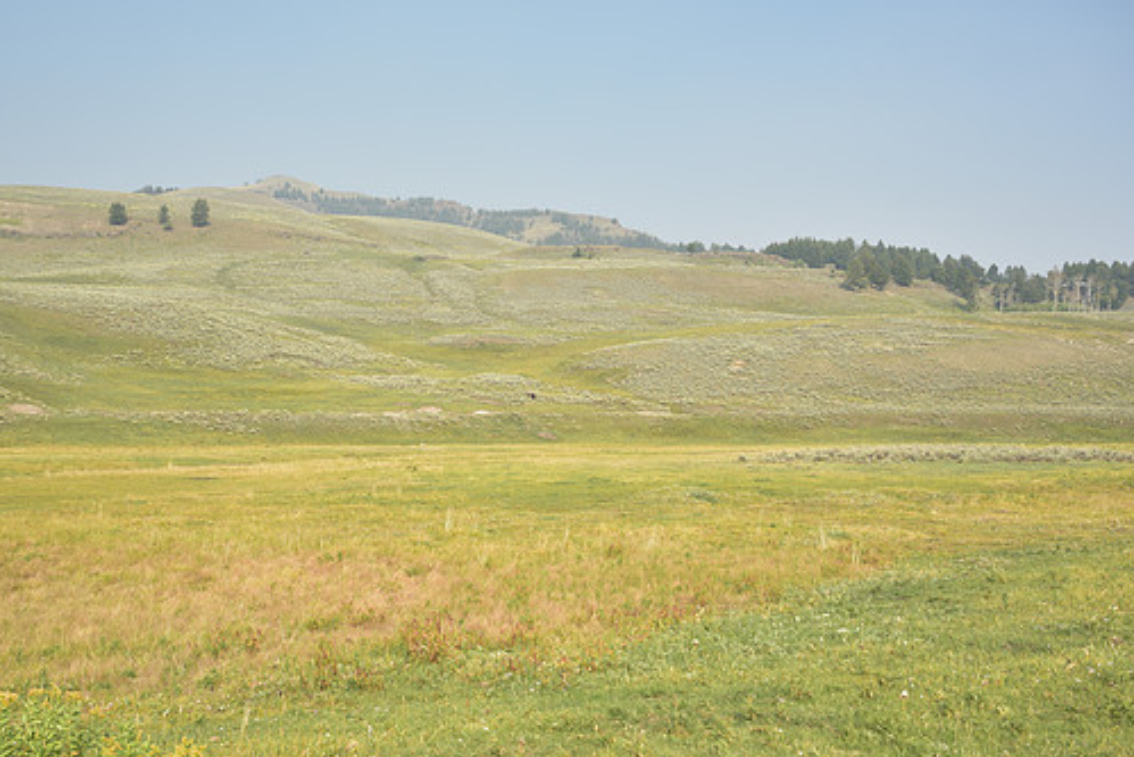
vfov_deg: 36.9
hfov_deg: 53.1
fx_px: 1134
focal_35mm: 36
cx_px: 525
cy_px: 404
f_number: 5.6
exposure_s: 1/125
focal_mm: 31
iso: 64
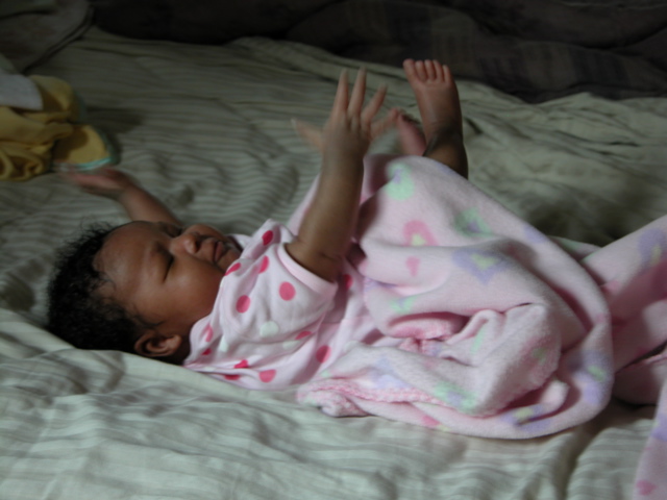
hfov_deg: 22.3
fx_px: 1696
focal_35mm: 88
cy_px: 250
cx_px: 334
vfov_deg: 16.8
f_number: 3.5
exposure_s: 1/10.2
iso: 100
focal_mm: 22.3
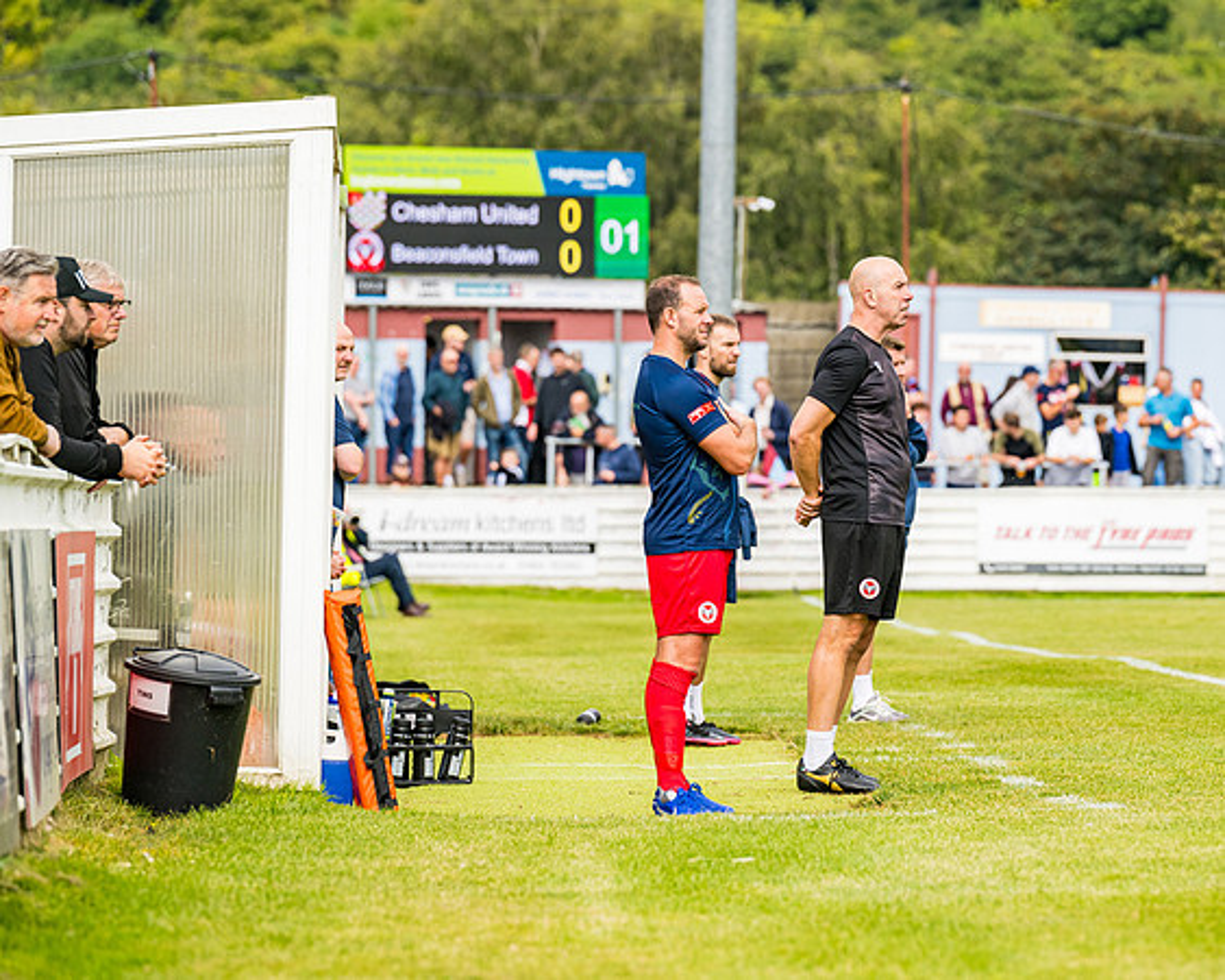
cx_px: 744
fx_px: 8366
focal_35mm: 231
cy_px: 487
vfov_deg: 6.7
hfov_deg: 8.4
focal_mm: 200
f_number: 5
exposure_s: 1/2000
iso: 400
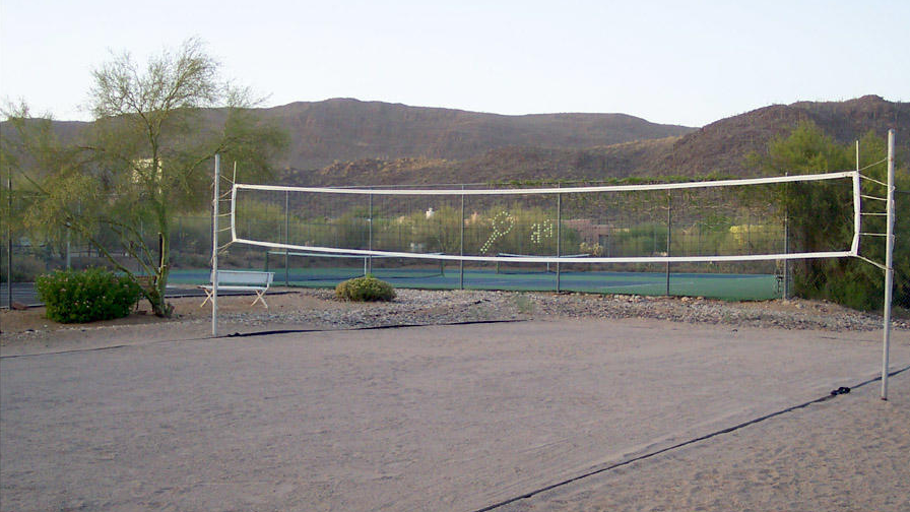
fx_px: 965
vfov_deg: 29.7
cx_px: 456
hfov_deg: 50.5
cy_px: 294
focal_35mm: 40
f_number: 2.8
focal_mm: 8
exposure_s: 1/250
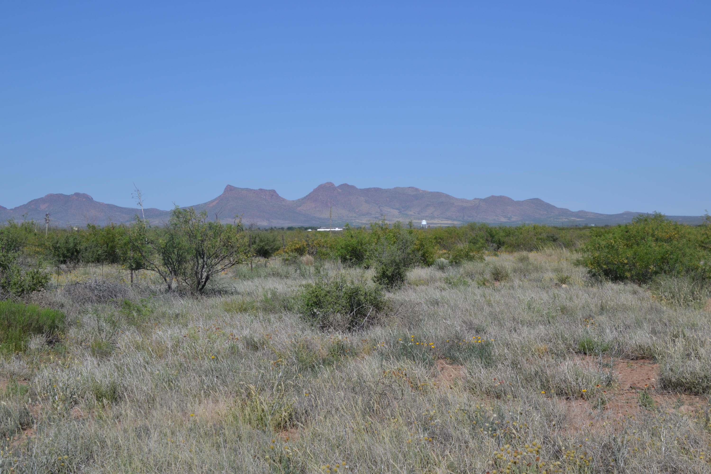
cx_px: 356
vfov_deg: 19.7
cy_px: 237
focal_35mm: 69
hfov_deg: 29.2
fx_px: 1363
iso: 100
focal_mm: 46
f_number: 9
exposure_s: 1/320
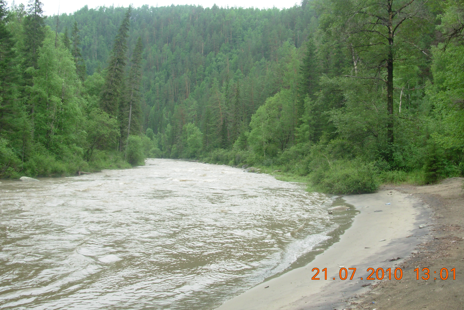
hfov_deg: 48.5
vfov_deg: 33.4
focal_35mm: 40
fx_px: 516
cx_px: 234
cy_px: 135
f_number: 2.9
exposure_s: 1/161
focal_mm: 6.3
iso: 50
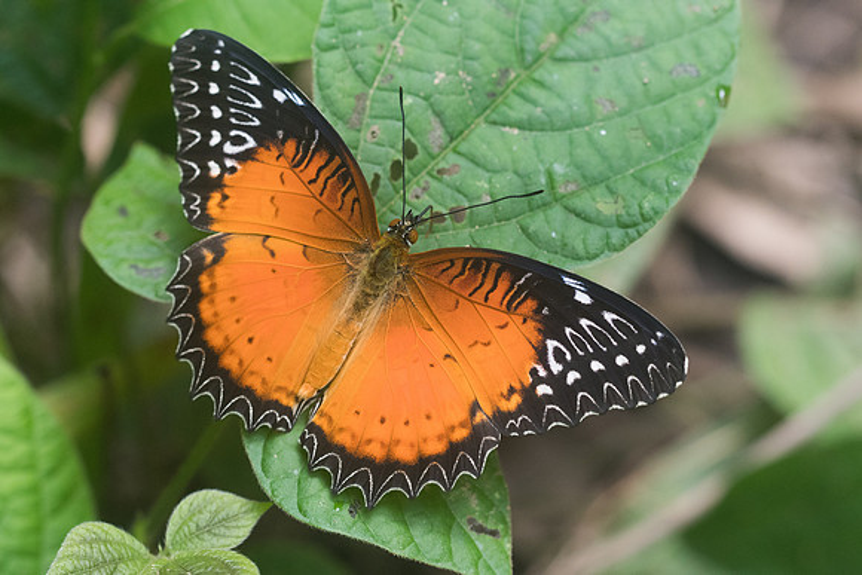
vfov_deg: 5.1
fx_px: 6475
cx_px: 441
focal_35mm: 270
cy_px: 286
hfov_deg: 7.6
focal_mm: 150
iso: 1250
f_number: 5
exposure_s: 1/400
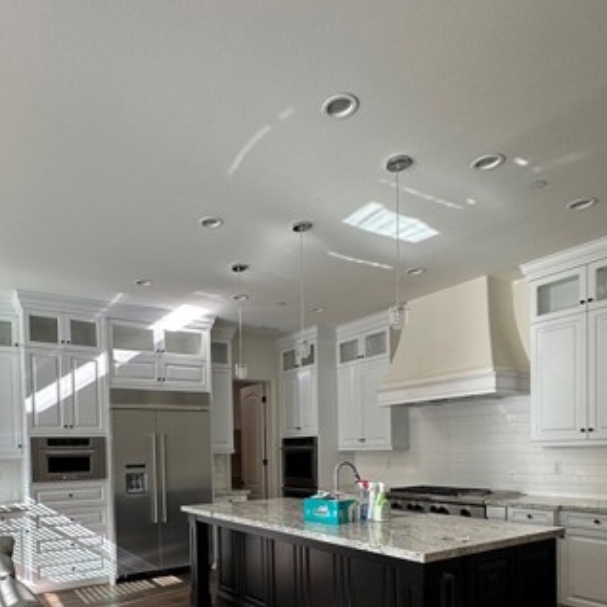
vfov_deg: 58.9
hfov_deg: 62.0
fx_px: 496
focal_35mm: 25
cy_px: 469
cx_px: 224
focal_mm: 2.22
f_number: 2.2
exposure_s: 1/120
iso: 64
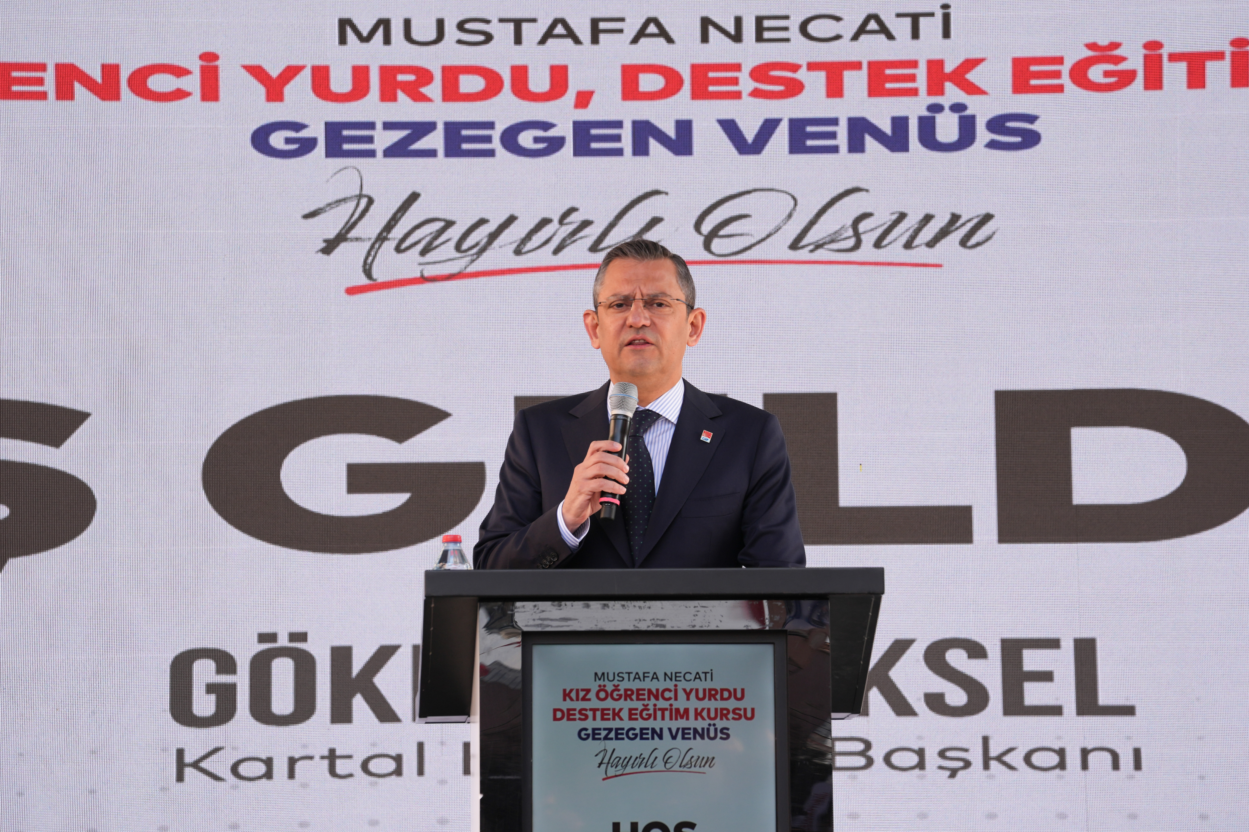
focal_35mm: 200
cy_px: 416
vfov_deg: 6.9
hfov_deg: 10.3
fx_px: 6939
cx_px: 624
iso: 250
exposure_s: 1/125
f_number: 9
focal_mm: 200
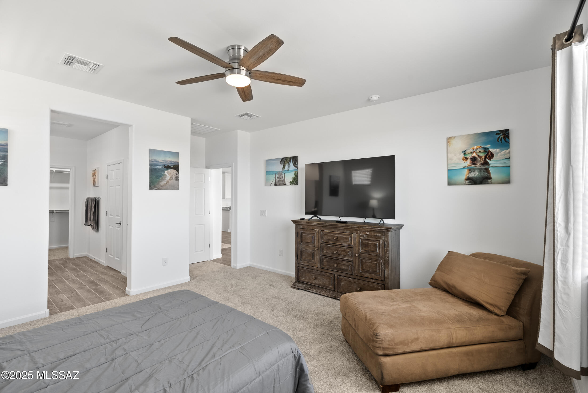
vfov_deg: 73.8
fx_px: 261
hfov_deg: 96.7
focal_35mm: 16
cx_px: 294
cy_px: 196
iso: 200
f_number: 8
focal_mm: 16
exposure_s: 1/50
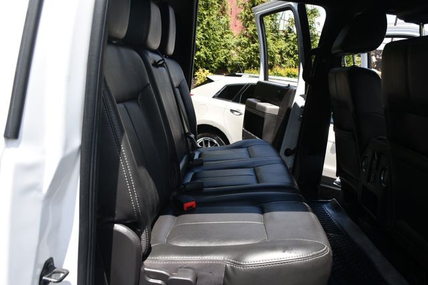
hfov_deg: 57.2
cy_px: 142
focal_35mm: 33
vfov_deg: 39.9
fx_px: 392
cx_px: 214
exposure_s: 1/250
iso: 200
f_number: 8
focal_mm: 22
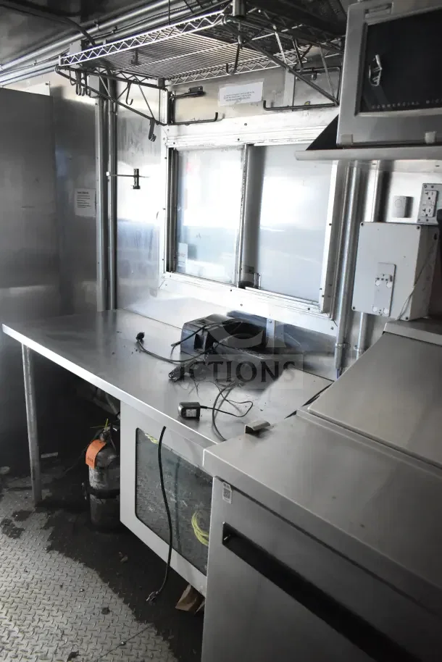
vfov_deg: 67.4
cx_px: 221
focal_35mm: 27
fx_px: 497
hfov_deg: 48.0
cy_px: 331
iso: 7200
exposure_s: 1/30
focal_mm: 18
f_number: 3.5
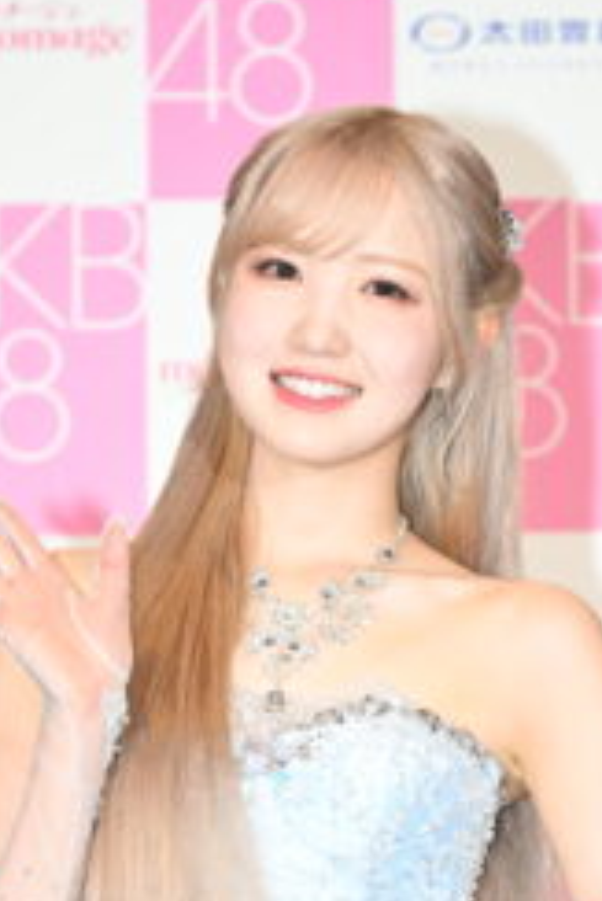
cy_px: 716
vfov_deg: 9.7
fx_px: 5310
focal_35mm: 212
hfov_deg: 6.5
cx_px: 299
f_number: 5.6
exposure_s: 1/200
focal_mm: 115
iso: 2500
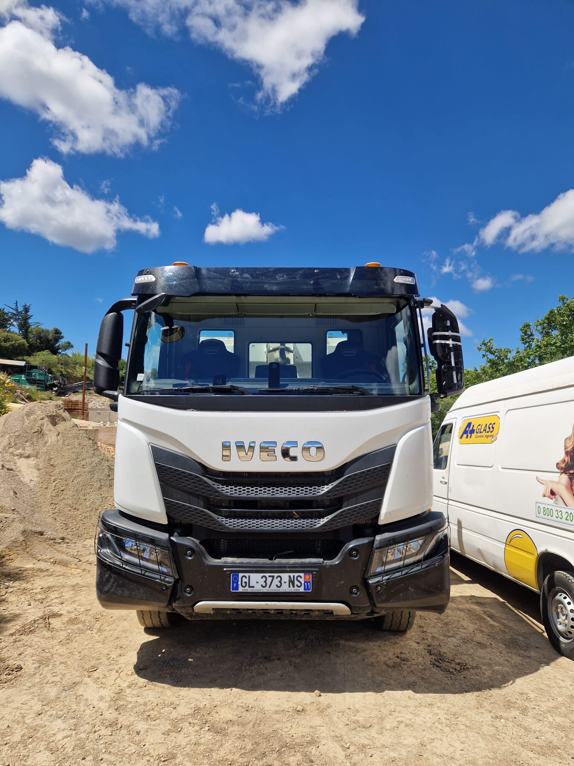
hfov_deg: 58.9
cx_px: 287
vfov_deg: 73.9
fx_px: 509
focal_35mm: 23
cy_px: 383
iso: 50
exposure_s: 1/2240
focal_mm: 5.4
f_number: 1.8
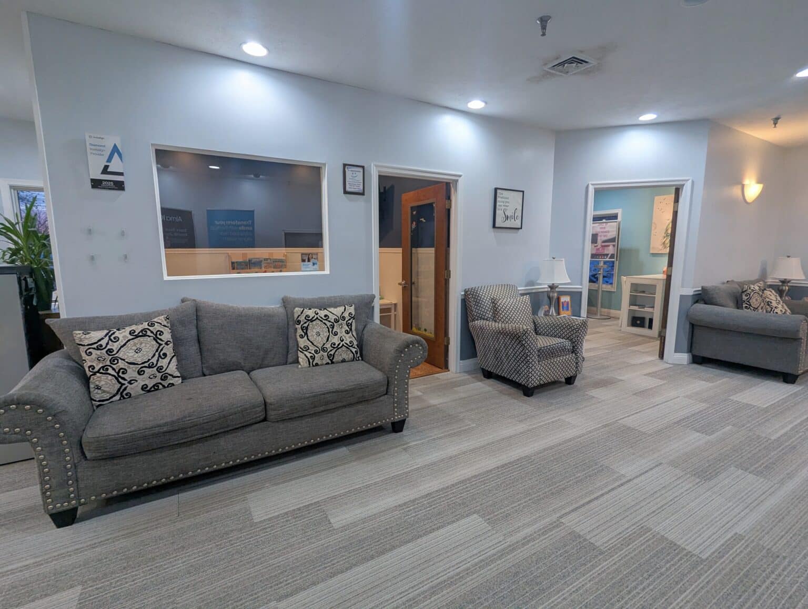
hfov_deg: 94.4
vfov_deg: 78.3
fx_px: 374
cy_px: 304
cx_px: 404
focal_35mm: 16
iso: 82
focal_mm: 2.35
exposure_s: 1/40
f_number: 2.2
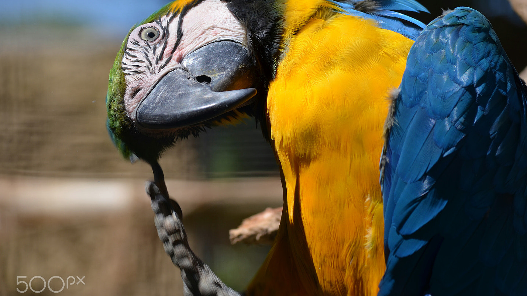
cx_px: 289
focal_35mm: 220
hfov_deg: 9.8
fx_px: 3068
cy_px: 138
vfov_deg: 5.5
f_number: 8
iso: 100
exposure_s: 1/250
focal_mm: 125
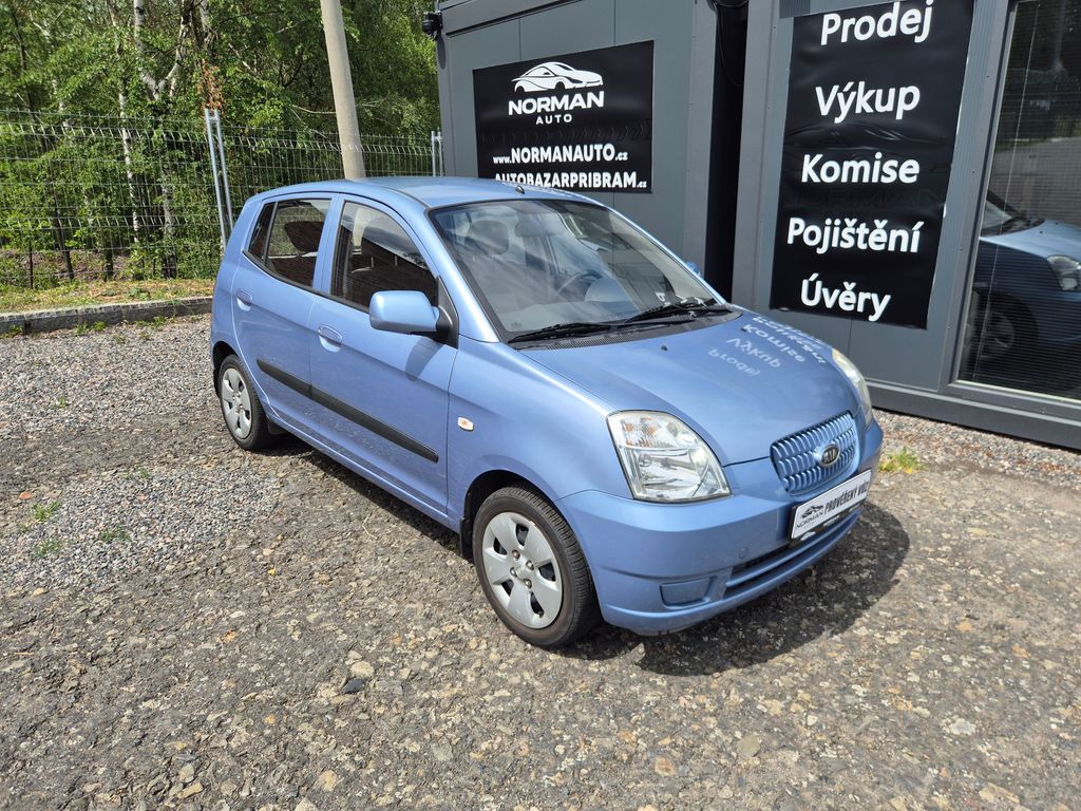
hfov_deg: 73.9
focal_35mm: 23
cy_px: 406
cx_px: 540
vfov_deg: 58.9
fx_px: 718
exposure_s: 1/1692
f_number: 1.8
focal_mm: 5.4
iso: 25
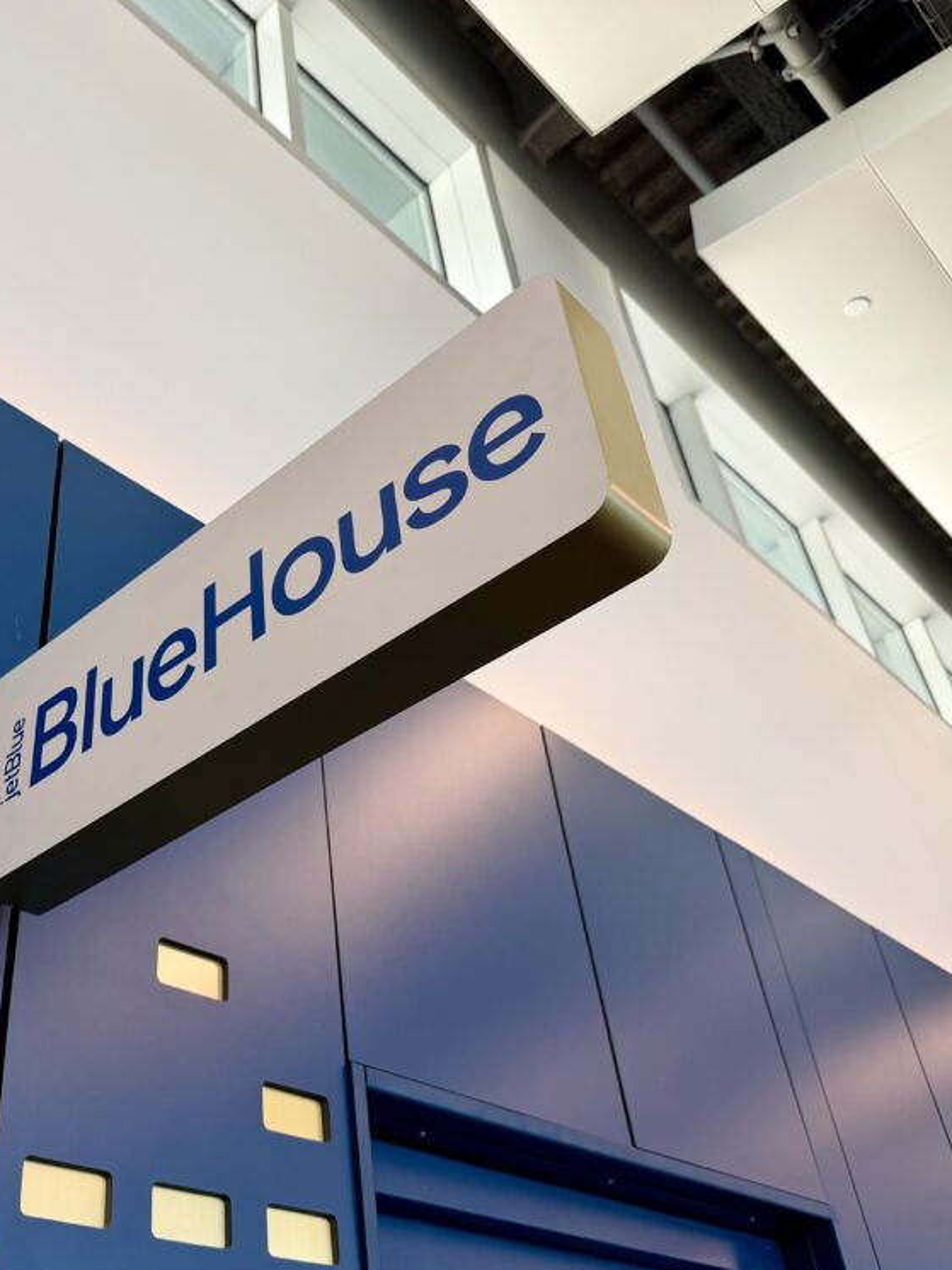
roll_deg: +4.0
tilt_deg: +38.0
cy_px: 641
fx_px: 1210
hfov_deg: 42.1
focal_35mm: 33
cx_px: 284
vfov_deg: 55.3
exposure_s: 1/120
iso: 125
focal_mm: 6.76
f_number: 1.78
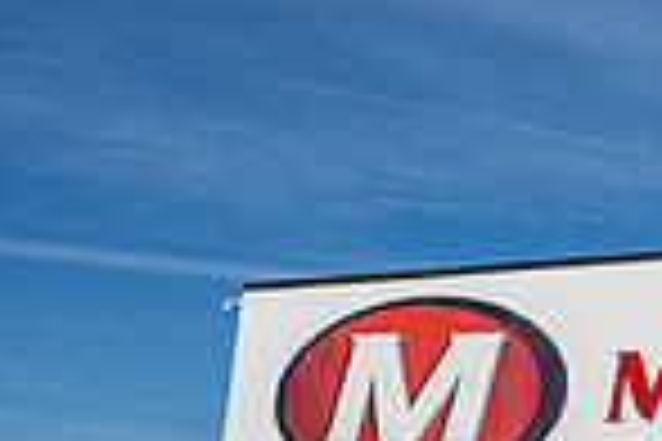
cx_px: 1009
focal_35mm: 83
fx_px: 1526
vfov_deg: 16.4
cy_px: 317
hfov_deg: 20.7
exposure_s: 1/1250
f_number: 7.1
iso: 125
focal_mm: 21
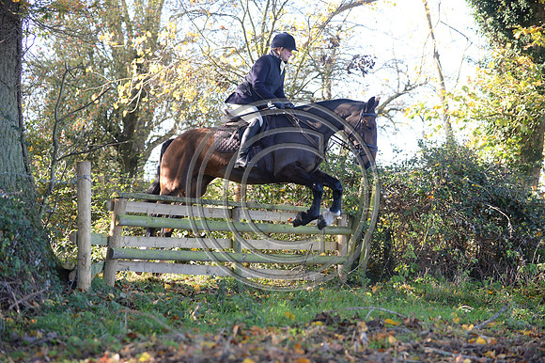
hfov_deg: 28.9
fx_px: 1059
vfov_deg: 19.4
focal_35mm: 70
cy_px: 182
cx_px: 272
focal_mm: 70
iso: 1000
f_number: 2.8
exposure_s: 1/1000
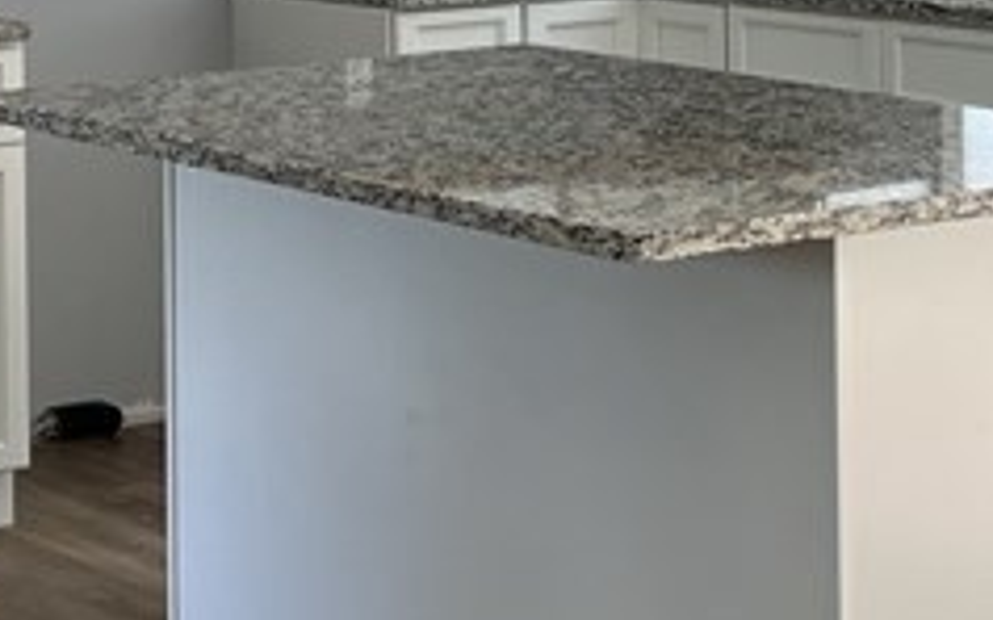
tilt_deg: -2.6
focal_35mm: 119
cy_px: -163
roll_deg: +0.5
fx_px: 3220
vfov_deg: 10.8
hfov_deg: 17.5
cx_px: 675
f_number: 1.5
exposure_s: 1/160
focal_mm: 5.7
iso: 50
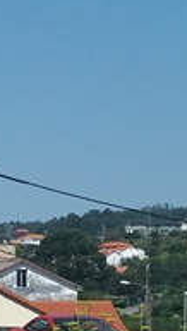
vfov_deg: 21.0
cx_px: -355
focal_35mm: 101
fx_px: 888
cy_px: 240
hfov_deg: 9.6
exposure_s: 1/2285
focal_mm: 3.7
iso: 64
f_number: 1.9
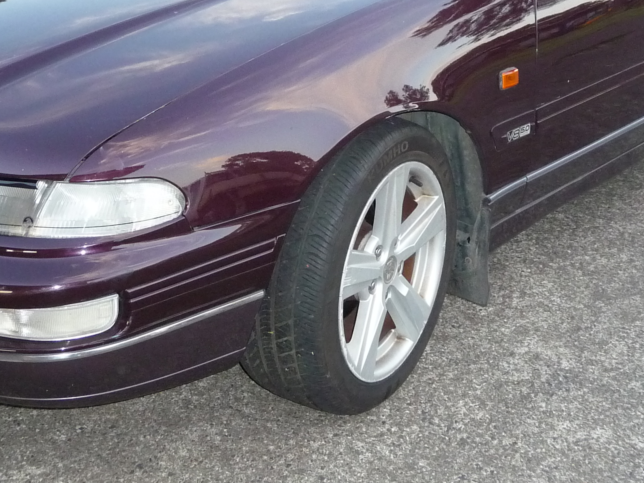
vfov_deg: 25.4
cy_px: 66
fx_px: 1042
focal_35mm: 56
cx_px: 274
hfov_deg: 34.3
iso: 320
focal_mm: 4.7
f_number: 3.3
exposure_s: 1/30
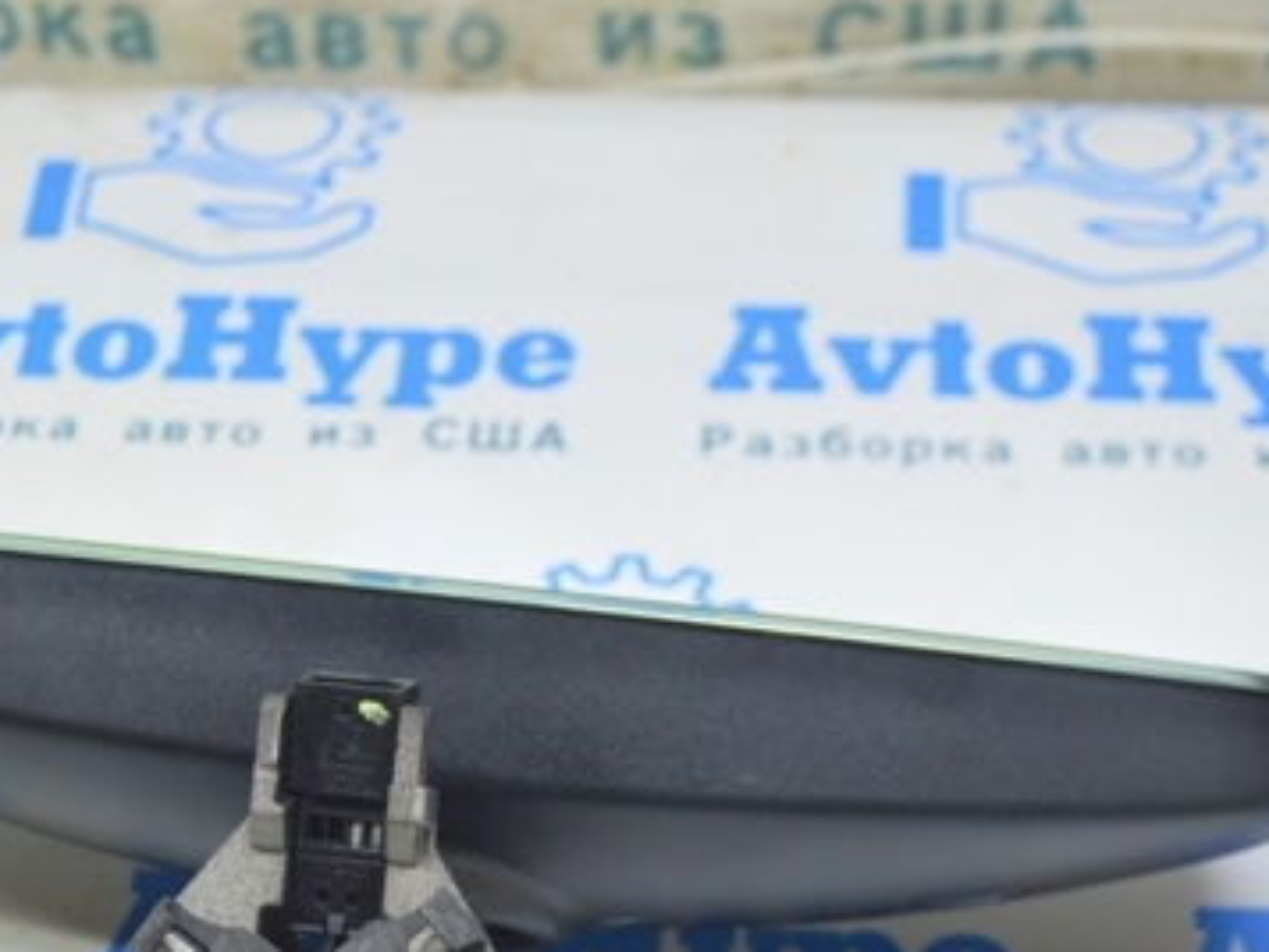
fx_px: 3594
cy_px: 723
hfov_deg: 19.9
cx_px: 387
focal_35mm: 98
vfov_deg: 15.0
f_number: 5.6
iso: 400
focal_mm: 38
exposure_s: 1/20
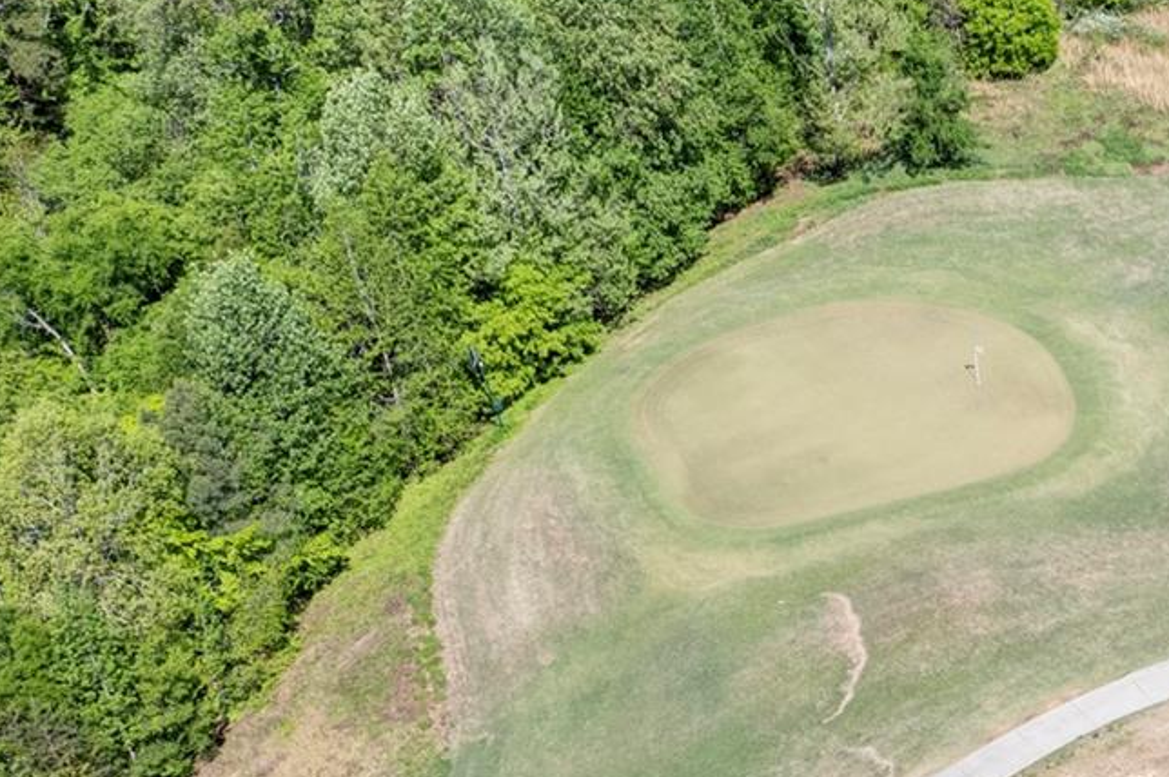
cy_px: 631
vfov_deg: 19.2
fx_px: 2271
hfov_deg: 25.9
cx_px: 1385
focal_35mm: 70
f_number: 2.8
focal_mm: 8.4
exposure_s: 1/1250
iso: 100
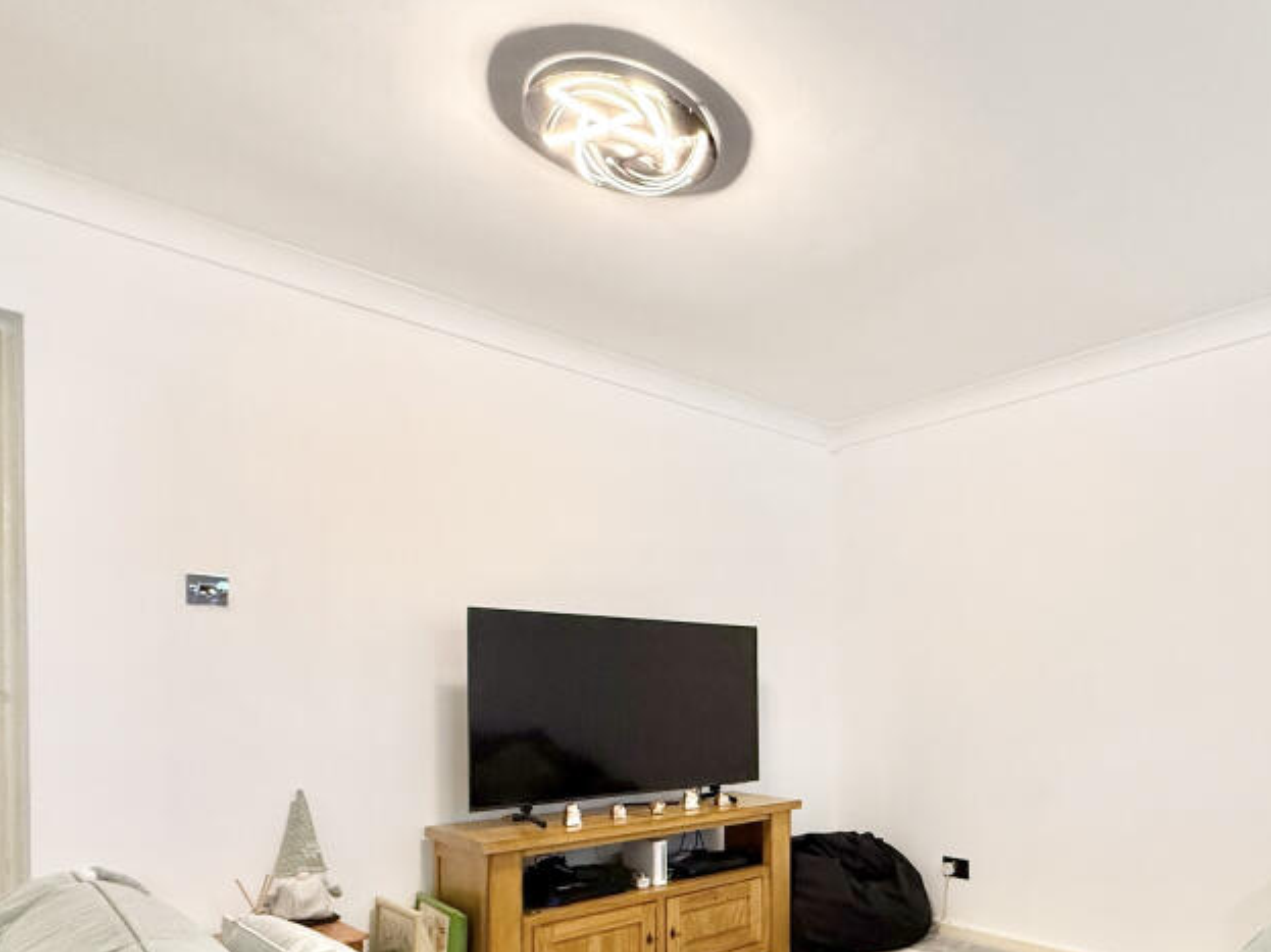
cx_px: 957
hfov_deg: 69.0
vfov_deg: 56.4
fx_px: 844
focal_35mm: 23
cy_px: 695
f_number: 2.2
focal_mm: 2.22
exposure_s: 1/100
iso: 320
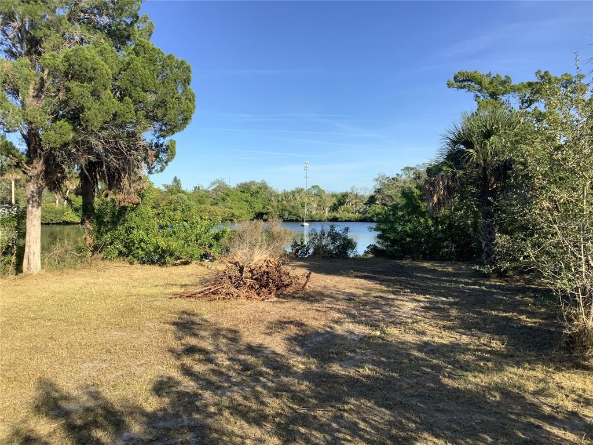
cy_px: 222
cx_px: 296
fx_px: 531
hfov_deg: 58.4
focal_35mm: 31
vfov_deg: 45.4
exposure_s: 1/1045
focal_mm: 3.3
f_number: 2.4
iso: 25
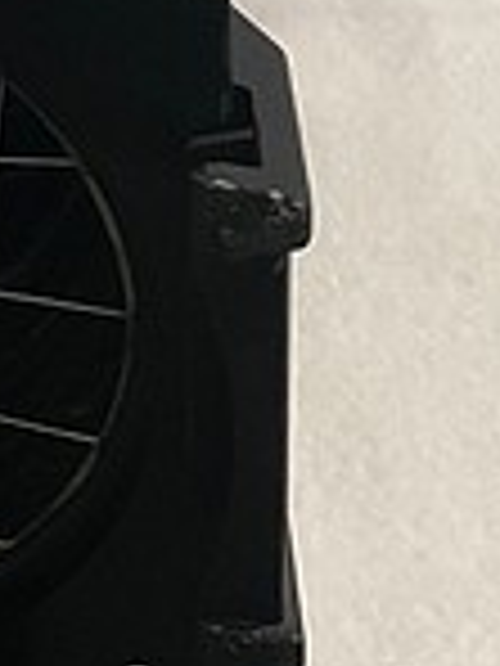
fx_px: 2600
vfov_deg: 13.5
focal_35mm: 135
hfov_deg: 10.6
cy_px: -428
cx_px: -270
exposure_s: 1/60
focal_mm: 4.2
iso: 200
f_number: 1.6
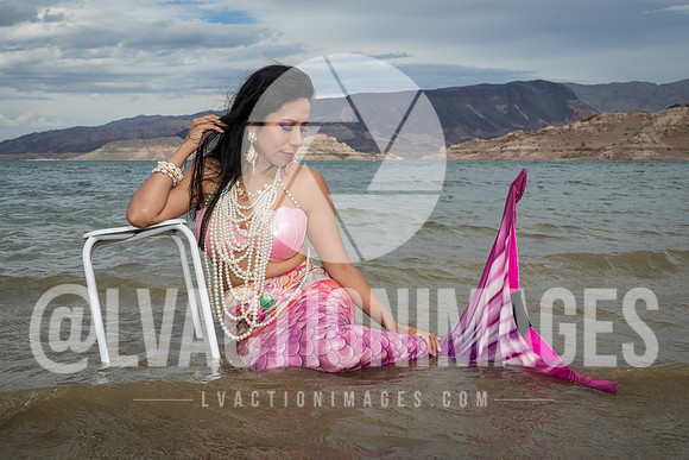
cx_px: 334
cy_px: 242
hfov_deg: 45.4
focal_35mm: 43
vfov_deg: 31.2
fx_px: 824
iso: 64
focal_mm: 40
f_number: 10
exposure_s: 1/250
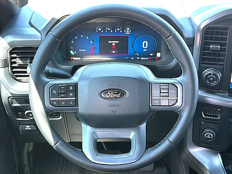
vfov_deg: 31.5
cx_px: 116
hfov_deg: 41.2
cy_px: 87
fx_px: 308
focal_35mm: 46
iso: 64
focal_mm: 6.86
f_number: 1.78
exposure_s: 1/69
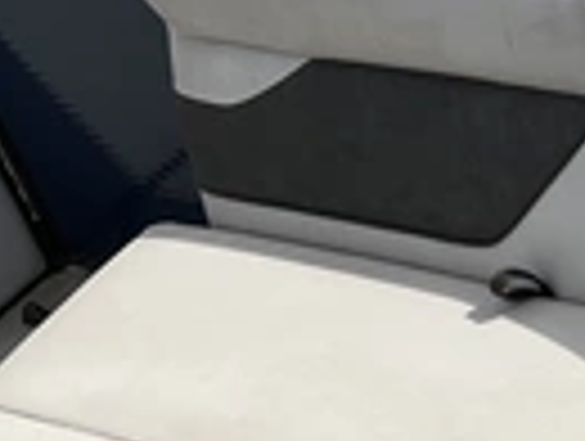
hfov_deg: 20.3
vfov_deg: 16.5
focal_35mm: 89
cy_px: 387
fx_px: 1507
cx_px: 734
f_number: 1.8
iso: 25
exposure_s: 1/2801
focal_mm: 3
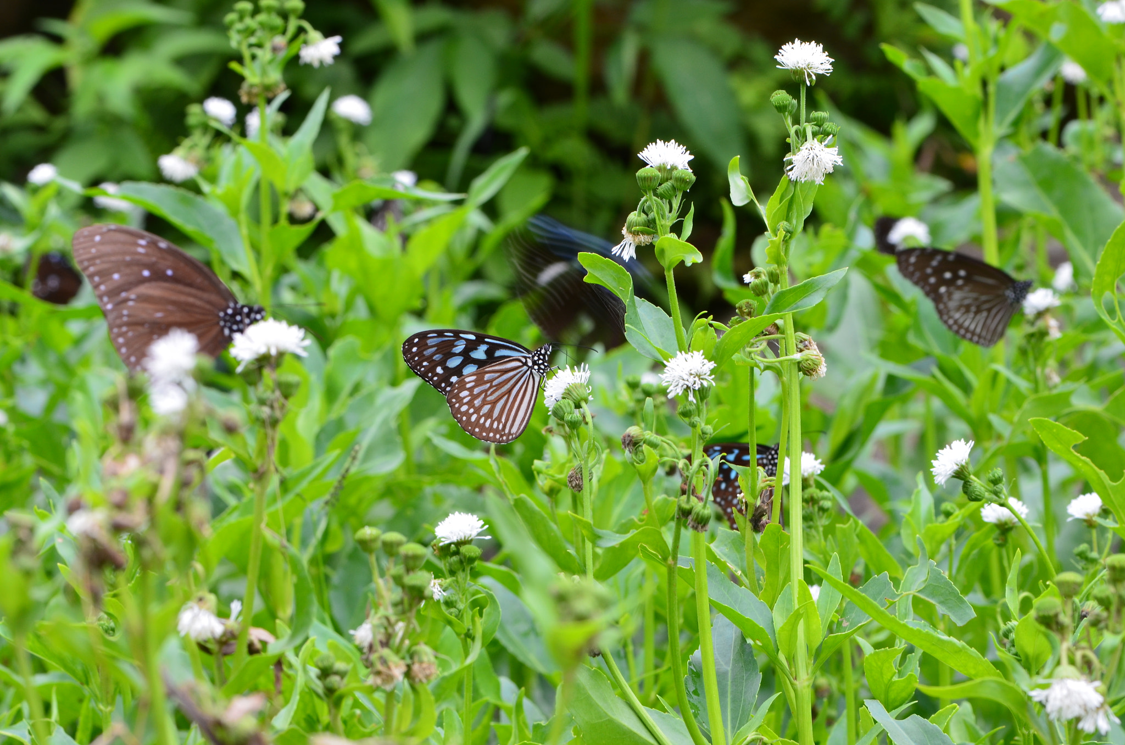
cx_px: 562
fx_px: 4911
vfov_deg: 8.7
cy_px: 372
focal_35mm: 158
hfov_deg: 13.1
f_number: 14
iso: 250
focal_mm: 105
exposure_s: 1/30
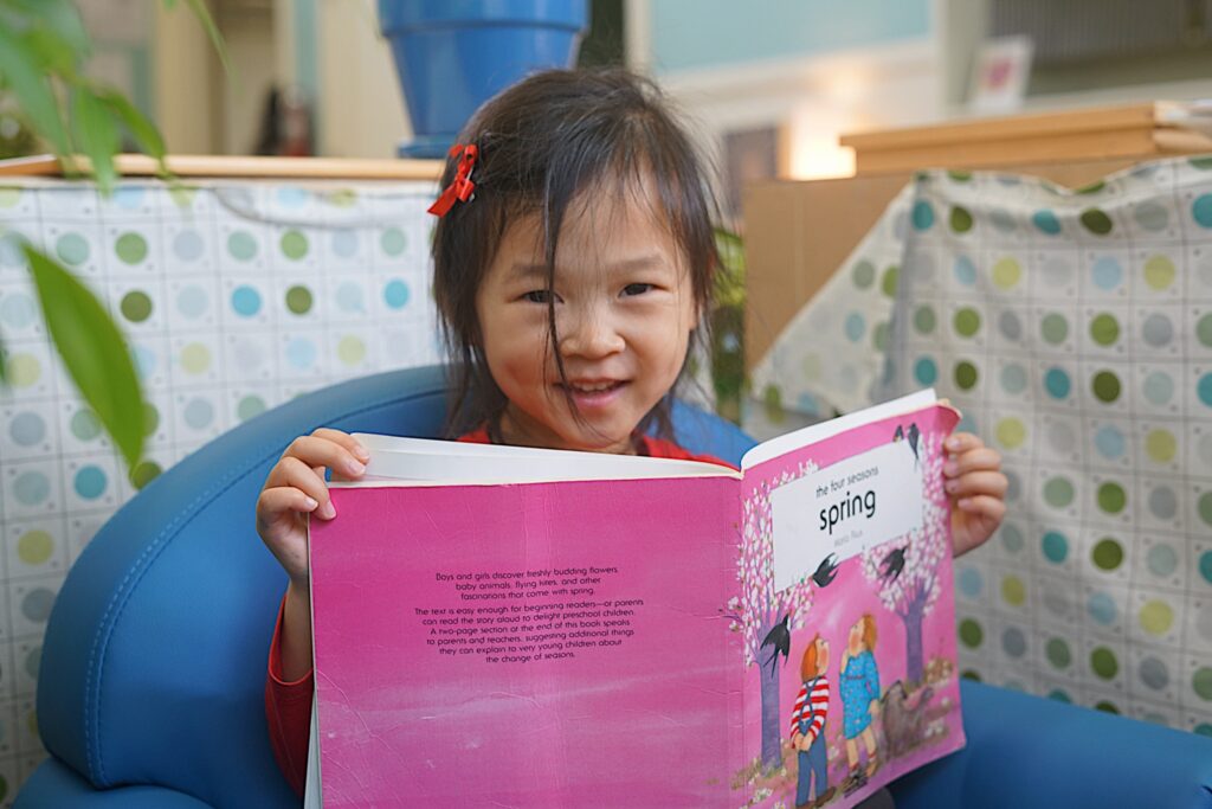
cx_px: 606
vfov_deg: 27.0
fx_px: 1683
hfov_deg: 39.6
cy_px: 404
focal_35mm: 50
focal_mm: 50
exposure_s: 1/160
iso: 800
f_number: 4
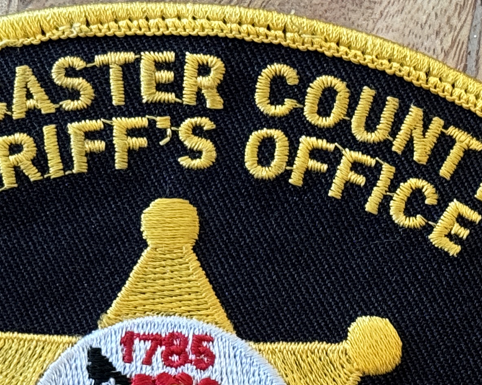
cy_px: 484
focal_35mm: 160
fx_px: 2283
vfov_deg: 9.5
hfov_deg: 12.0
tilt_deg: -86.3
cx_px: 176
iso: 320
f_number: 1.78
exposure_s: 1/40
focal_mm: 6.76
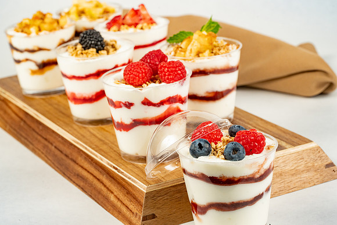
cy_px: 112
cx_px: 168
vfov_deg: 15.2
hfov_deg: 22.6
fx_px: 843
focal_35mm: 90
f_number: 11
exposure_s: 1/200
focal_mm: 90
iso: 800
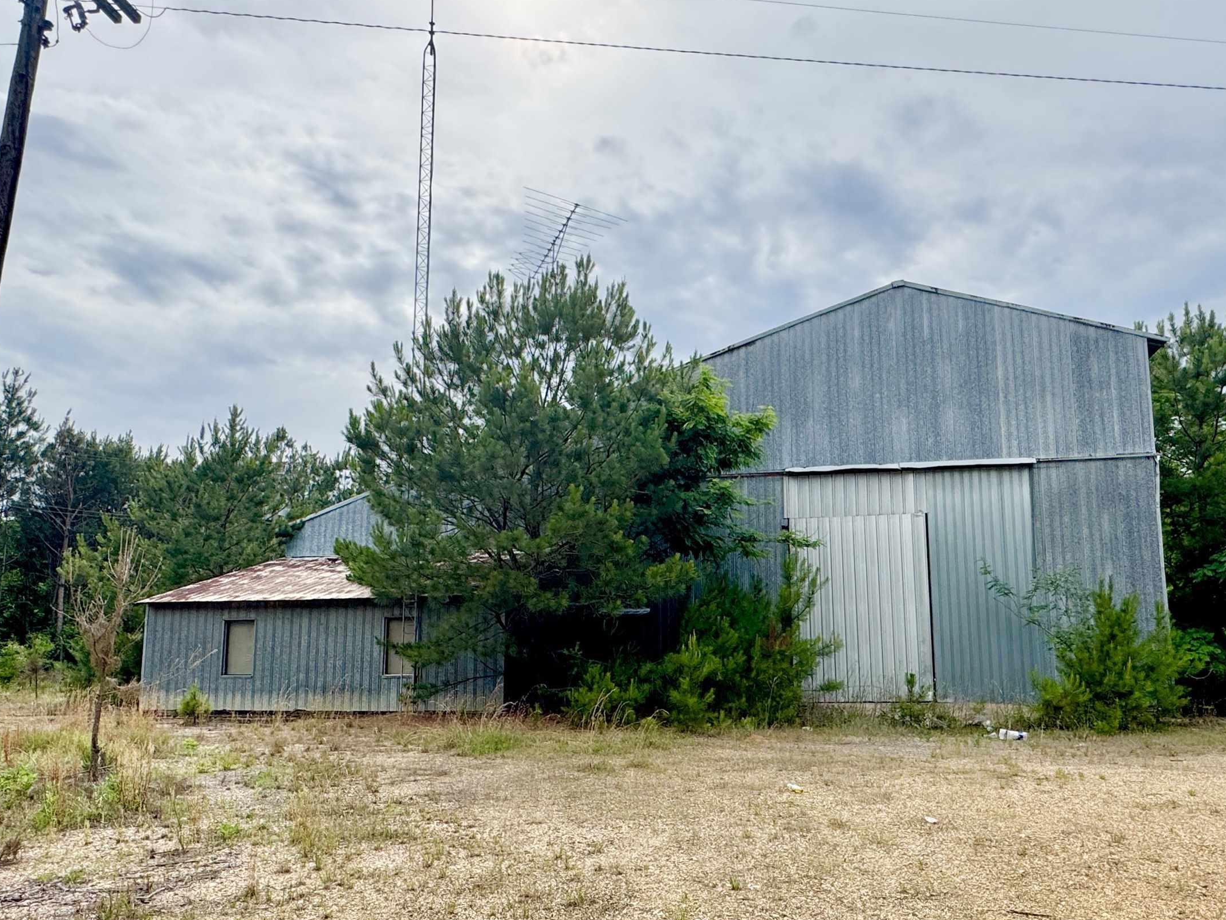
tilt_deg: +6.0
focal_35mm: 20
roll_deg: -0.1
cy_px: 480
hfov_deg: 80.5
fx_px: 708
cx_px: 749
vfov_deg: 66.0
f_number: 2.2
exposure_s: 1/2208
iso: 50
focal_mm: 2.22
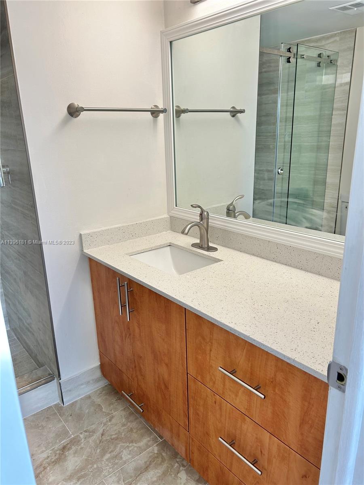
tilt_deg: -17.5
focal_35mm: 26
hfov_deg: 53.1
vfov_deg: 67.3
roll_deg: +2.5
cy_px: 242
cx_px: 182
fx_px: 365
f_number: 1.5
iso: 40
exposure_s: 1/120
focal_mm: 5.7
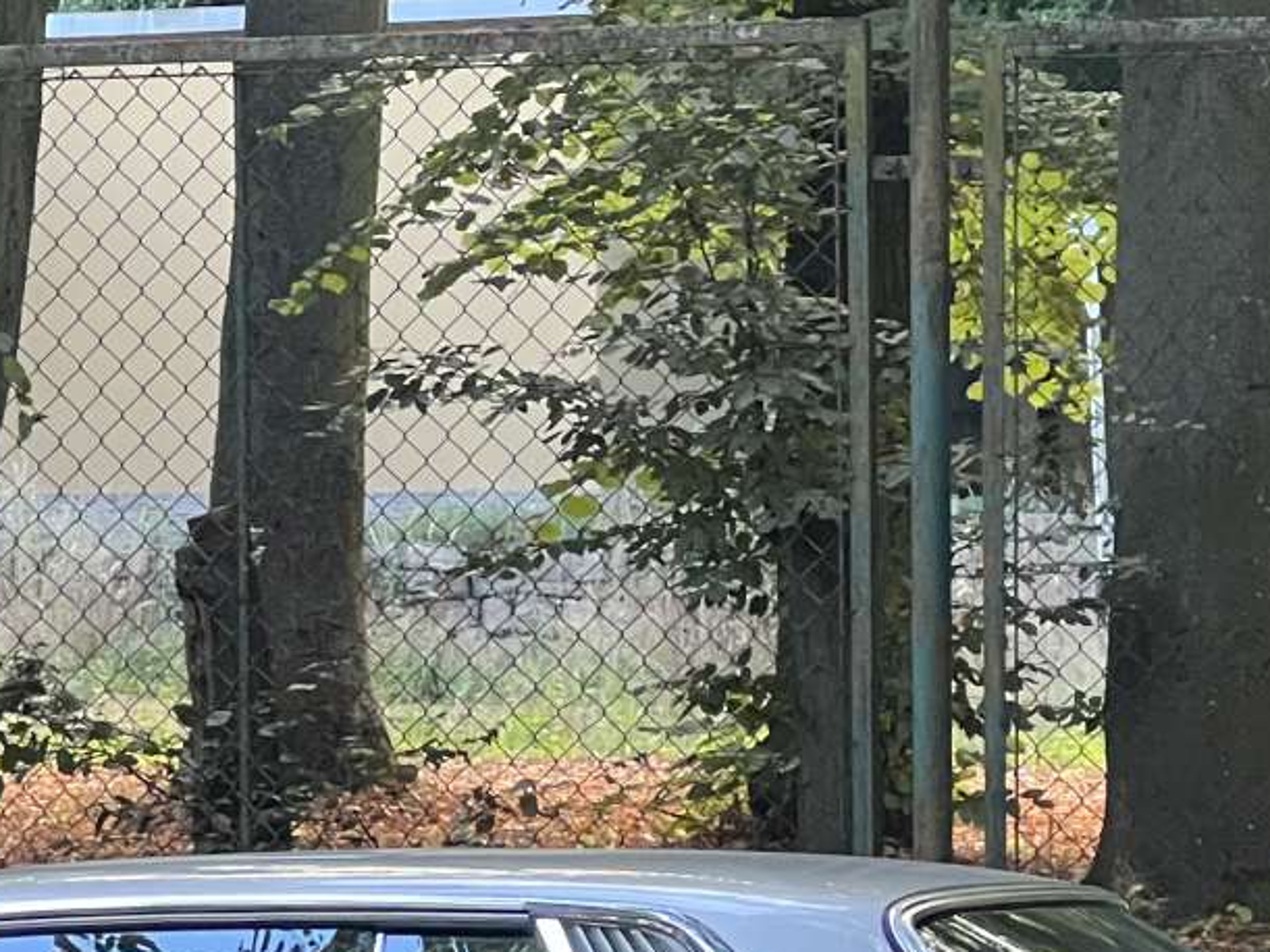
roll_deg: +0.6
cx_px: 237
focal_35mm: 242
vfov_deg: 6.1
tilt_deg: -2.7
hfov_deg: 8.2
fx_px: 8877
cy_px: 1147
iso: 320
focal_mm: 9
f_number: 2.8
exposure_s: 1/60
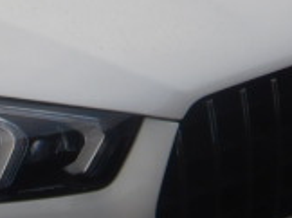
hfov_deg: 19.9
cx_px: -18
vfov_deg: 15.5
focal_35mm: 95
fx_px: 800
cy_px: 94
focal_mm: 4.3
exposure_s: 1/60
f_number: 2.8
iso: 125
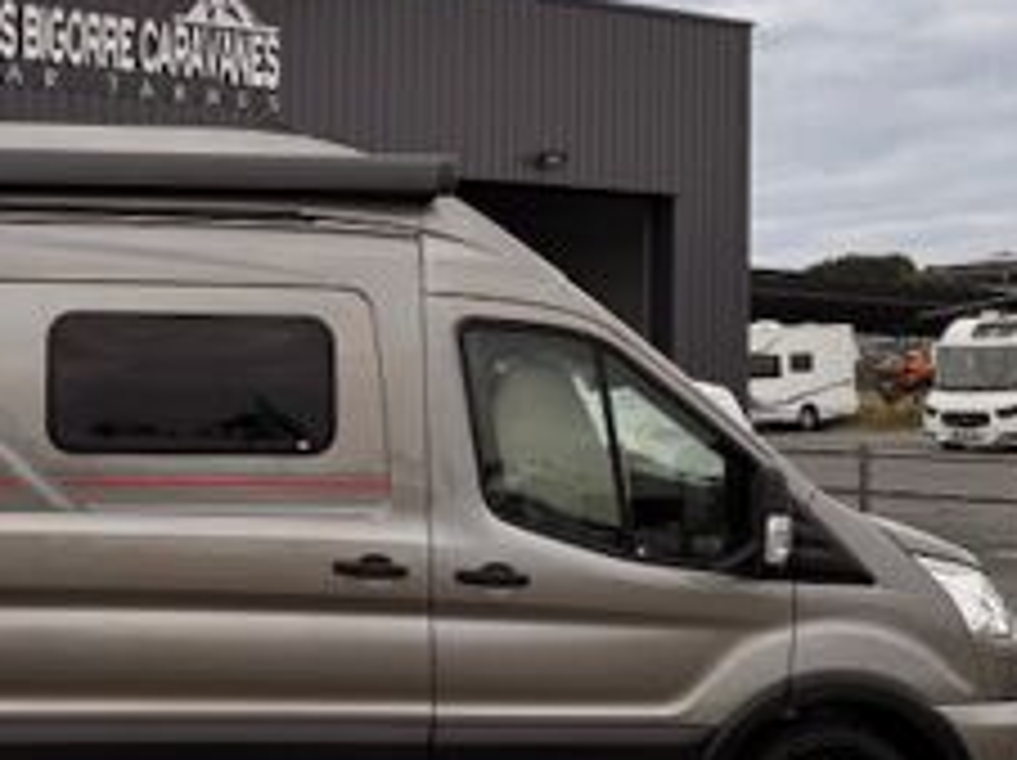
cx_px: 176
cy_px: 324
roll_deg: -0.1
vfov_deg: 28.5
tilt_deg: +2.2
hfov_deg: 36.0
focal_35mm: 51
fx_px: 1497
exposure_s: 1/1456
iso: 80
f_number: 1.78
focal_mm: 6.76
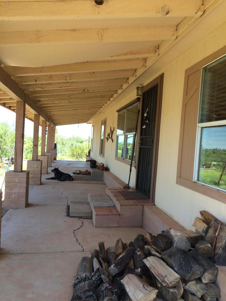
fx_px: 252
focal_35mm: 29
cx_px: 113
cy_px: 150
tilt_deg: -2.8
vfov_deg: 61.7
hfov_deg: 48.2
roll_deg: -3.4
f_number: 2.2
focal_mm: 4.15
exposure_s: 1/398
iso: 32
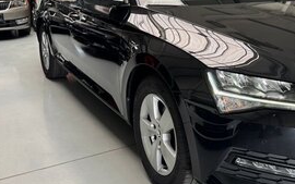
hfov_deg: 42.7
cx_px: 202
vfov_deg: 27.9
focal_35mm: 46
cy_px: 63
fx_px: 370
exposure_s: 1/121
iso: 80
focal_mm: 6.76
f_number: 1.78
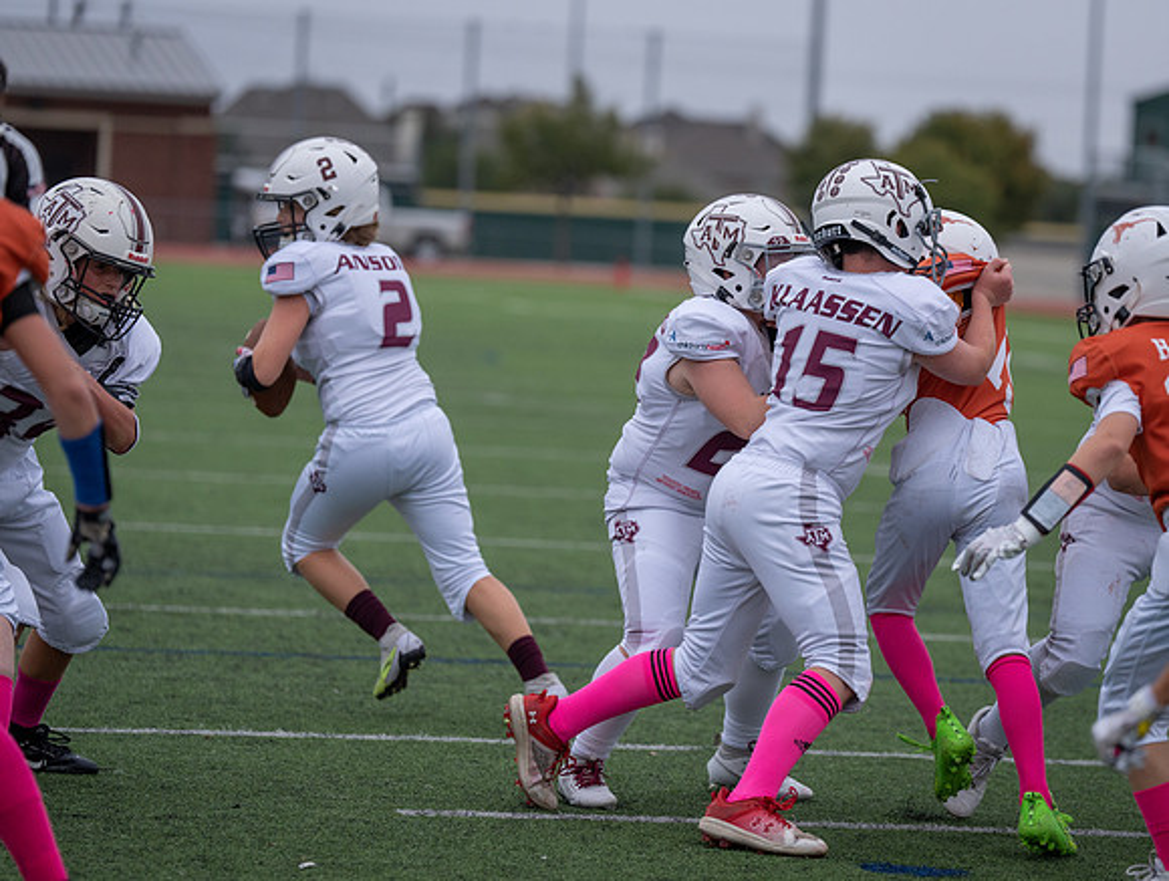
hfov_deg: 10.8
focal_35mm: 183
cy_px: 428
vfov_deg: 8.1
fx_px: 6184
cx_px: 730
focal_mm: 144
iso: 640
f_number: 2.8
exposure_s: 1/1250
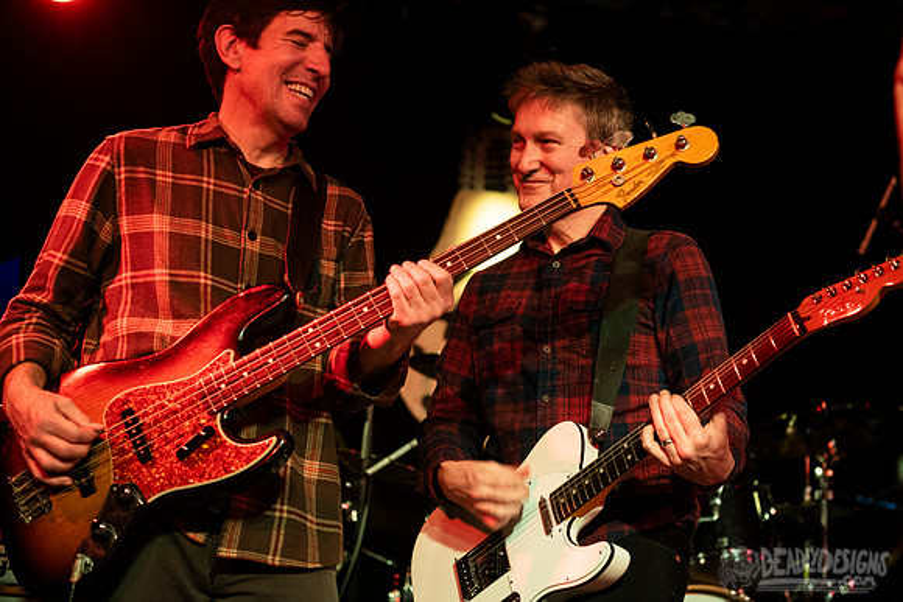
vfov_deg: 21.9
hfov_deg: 32.4
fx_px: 1555
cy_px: 301
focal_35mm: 62
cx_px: 452
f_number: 3.2
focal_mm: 62
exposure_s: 1/160
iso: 2000
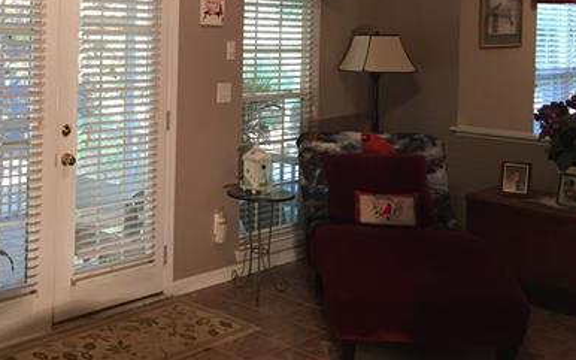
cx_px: 139
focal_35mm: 51
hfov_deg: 38.5
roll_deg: -2.2
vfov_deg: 24.6
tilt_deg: -0.8
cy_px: 39
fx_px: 800
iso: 80
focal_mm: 4.15
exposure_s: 1/30
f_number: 2.2
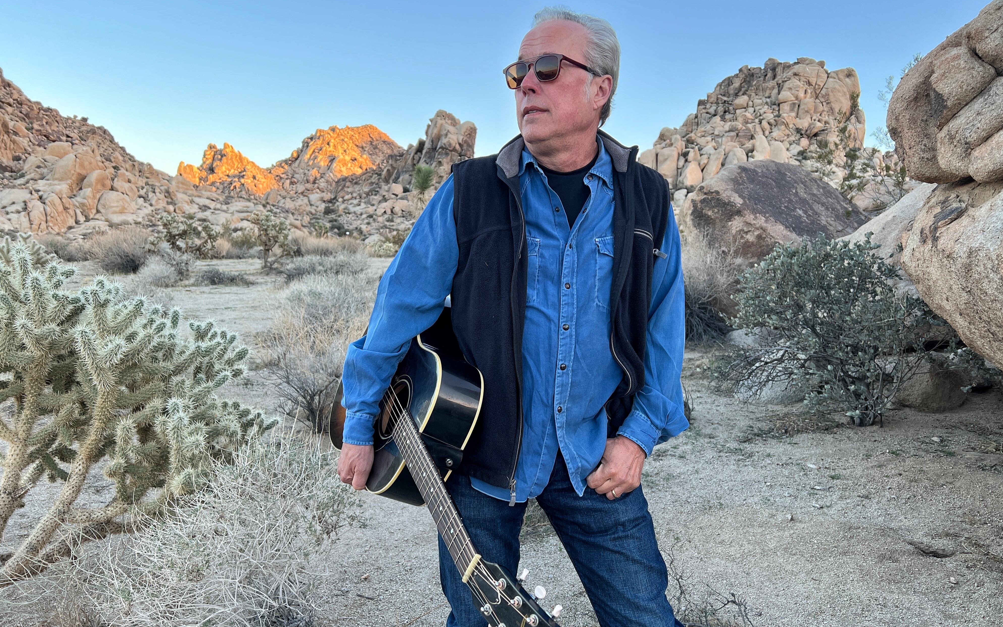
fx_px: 765
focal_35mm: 28
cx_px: 497
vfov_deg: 44.5
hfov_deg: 66.5
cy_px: 335
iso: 50
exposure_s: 1/353
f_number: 1.5
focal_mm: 5.7
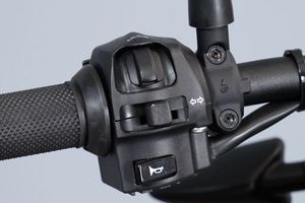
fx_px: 1898
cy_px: 116
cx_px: 33
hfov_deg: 9.2
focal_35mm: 224
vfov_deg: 6.1
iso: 5000
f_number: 7.1
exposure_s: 1/125
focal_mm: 105
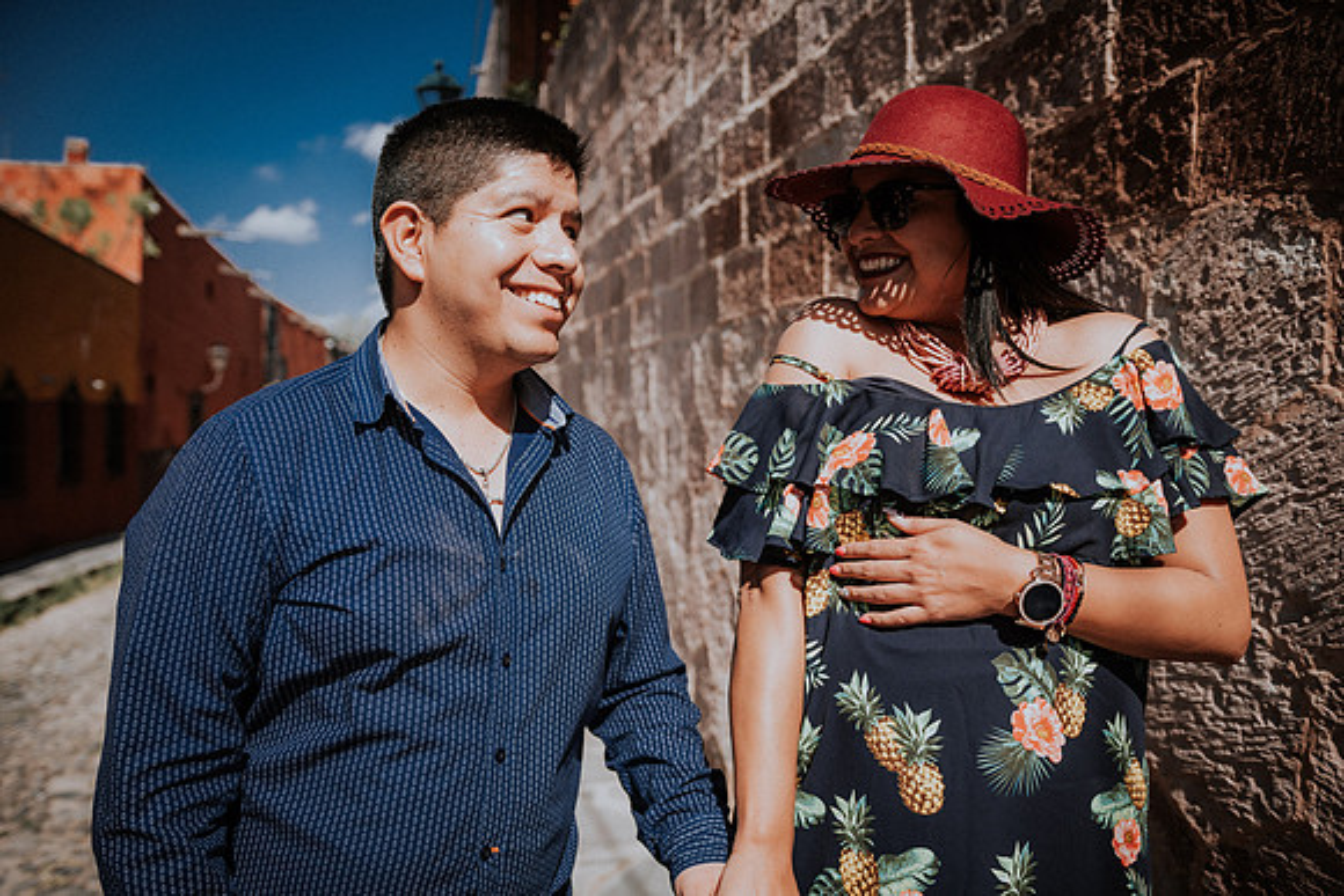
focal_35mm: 27
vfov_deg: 48.0
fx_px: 1008
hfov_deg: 67.4
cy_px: 448
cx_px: 672
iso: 100
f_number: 1.8
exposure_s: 1/3200
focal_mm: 18
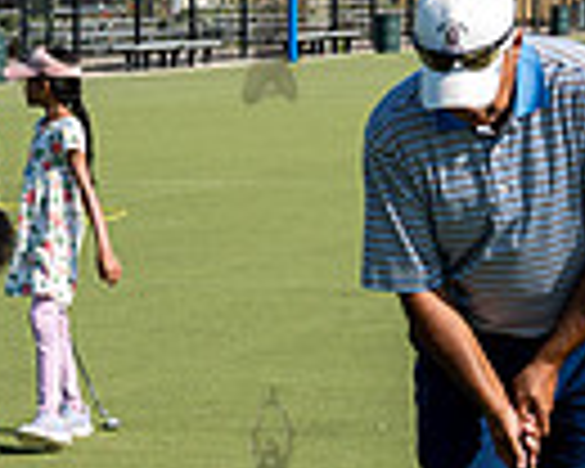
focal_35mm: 227
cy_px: 361
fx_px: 3930
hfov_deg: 8.5
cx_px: 247
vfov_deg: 6.8
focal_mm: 44
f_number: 5
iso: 100
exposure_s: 1/640
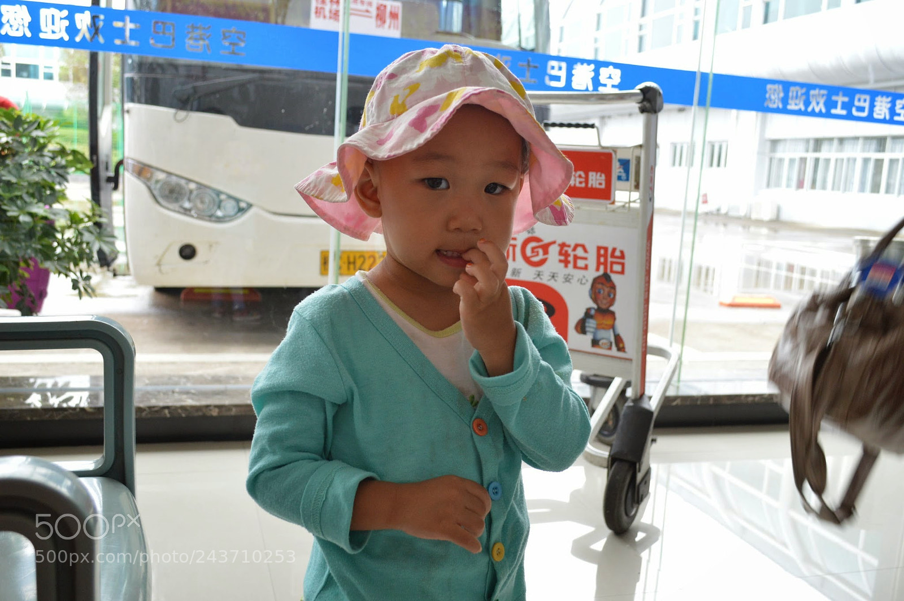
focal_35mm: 33
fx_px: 828
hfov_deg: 57.3
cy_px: 300
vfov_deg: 39.9
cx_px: 452
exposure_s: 1/40
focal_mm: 22
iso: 640
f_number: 4.5
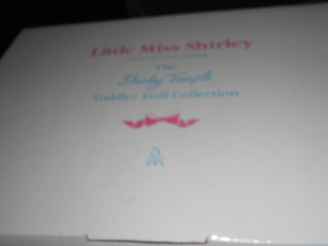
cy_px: 123
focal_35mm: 32
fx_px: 303
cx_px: 164
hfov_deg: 56.8
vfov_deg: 44.2
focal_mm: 5.8
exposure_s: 1/25
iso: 80
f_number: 8.8
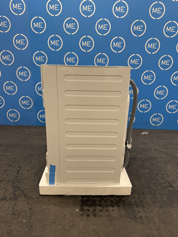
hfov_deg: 56.8
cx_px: 89
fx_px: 164
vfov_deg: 71.6
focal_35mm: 24
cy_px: 118
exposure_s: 1/100
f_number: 1.78
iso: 160
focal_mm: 6.76
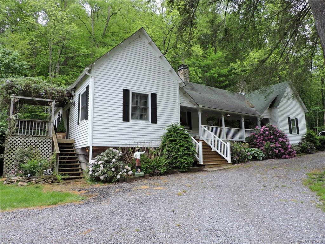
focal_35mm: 24
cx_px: 162
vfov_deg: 56.8
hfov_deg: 71.6
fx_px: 225
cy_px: 122
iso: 100
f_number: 3
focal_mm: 4.3
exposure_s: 1/160
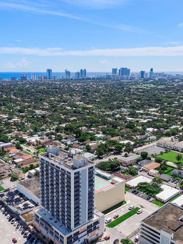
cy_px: 125
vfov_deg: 55.4
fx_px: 233
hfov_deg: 42.7
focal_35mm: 33
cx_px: 72
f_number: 2.8
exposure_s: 1/2000
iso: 100
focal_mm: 4.39
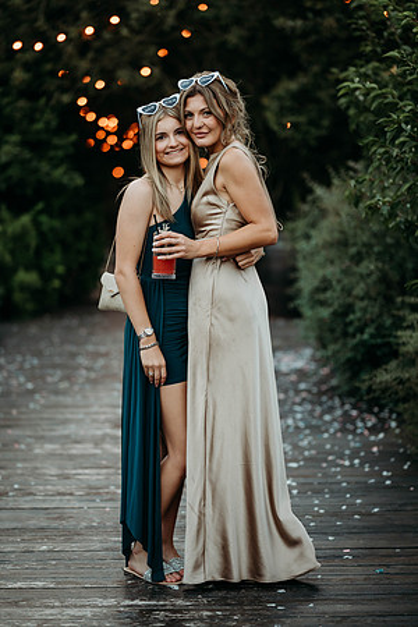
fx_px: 1480
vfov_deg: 23.9
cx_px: 209
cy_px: 314
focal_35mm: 85
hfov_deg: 16.1
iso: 250
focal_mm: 85
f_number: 2
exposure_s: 1/200
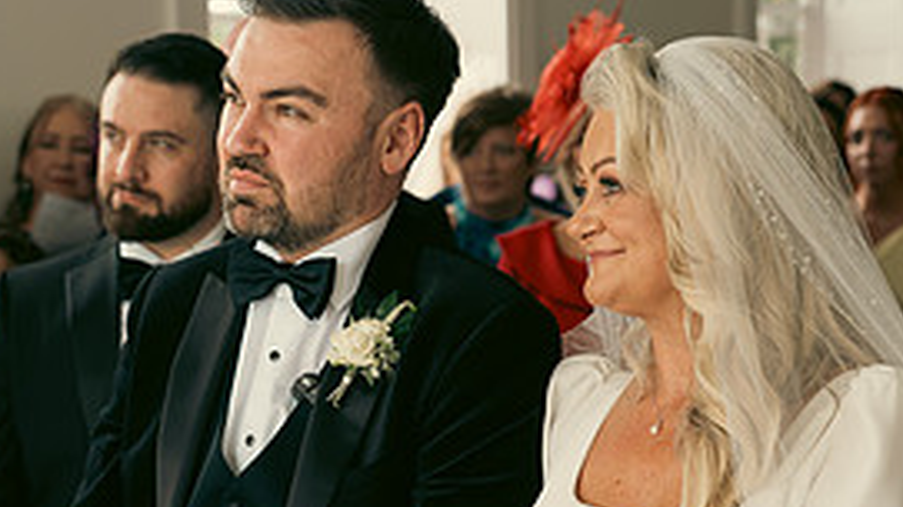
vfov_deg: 10.9
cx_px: 466
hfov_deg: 19.5
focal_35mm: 110
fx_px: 2632
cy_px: 455
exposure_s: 1/160
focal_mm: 49
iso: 250
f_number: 3.5
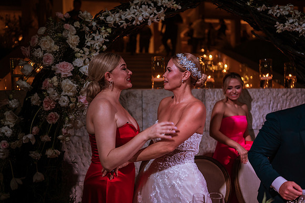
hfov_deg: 54.5
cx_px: 152
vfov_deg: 37.8
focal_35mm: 35
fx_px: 296
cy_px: 102
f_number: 1.8
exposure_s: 1/160
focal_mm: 35
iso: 500
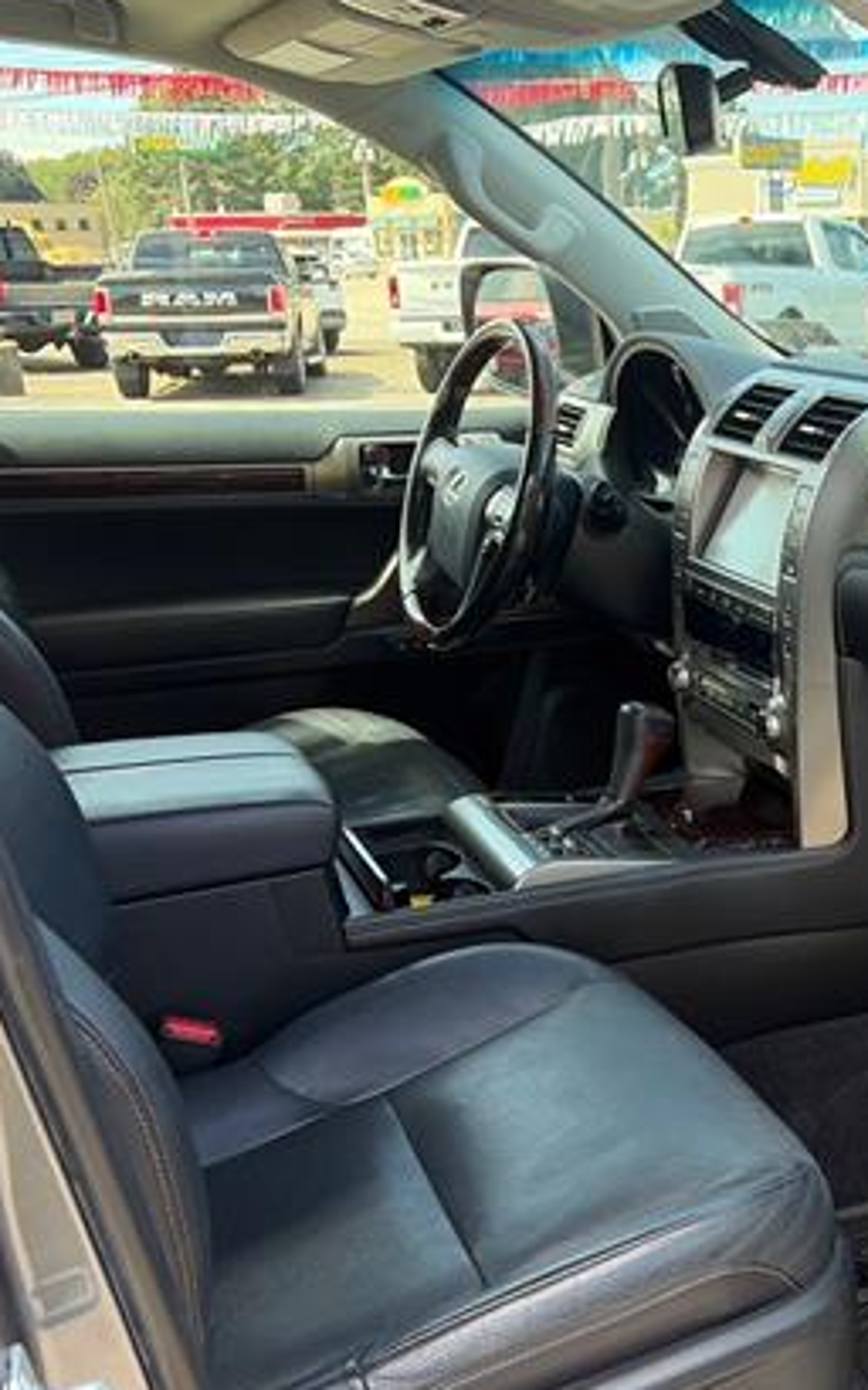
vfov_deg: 46.1
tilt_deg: -18.0
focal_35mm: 43
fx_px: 1629
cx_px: 861
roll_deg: +3.4
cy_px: 773
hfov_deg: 28.1
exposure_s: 1/184
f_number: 1.6
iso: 40
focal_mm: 5.96
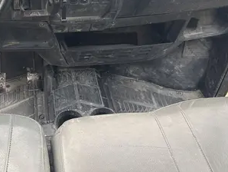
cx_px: 65
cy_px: 23
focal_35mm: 48
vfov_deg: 29.3
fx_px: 316
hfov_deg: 38.9
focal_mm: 5.96
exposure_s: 1/377
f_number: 1.6
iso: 50
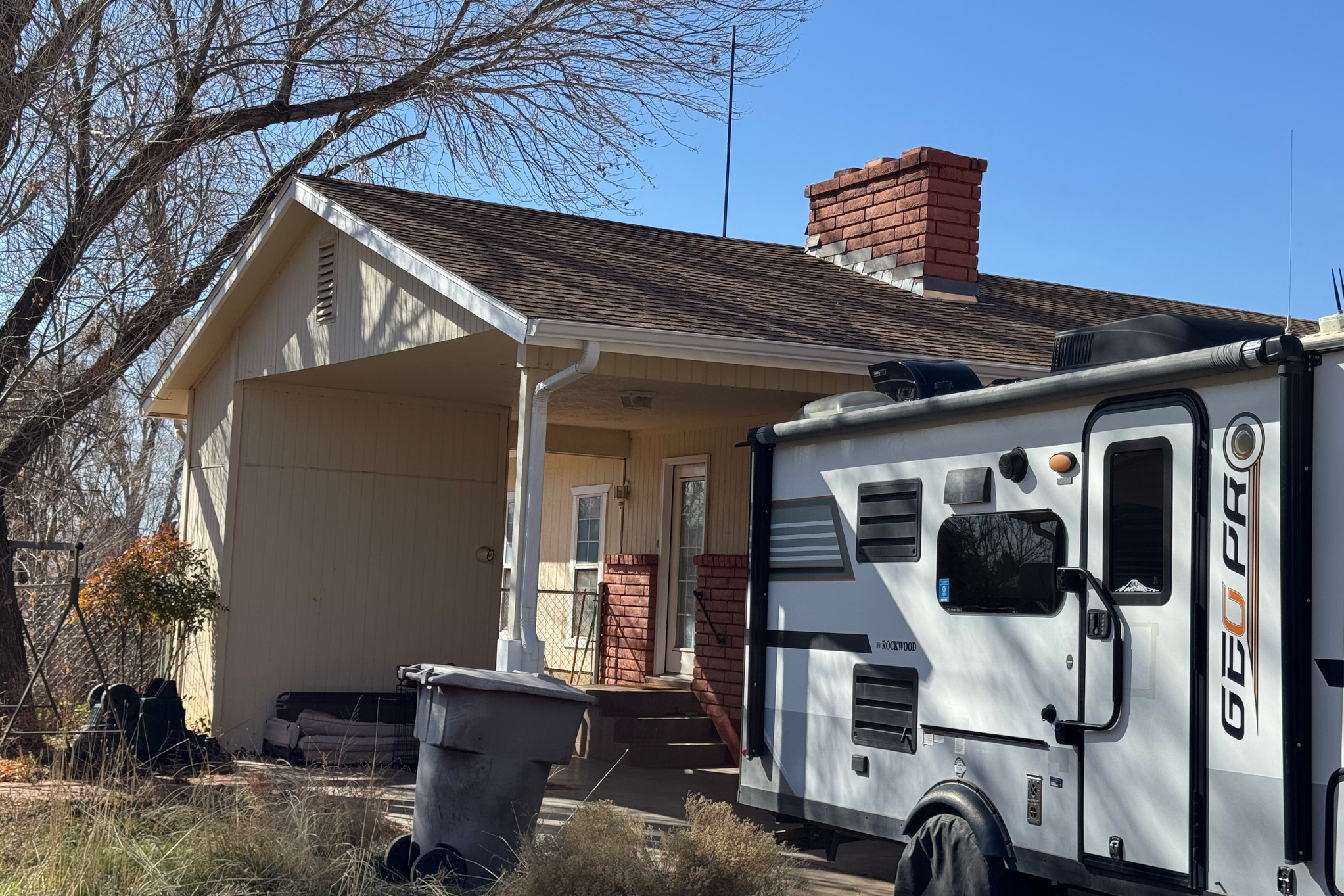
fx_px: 1866
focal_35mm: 50
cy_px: 478
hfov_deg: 39.6
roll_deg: -3.4
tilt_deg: +2.3
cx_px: 672
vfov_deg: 27.0
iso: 64
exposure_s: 1/3257
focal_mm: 6.76
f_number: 1.78
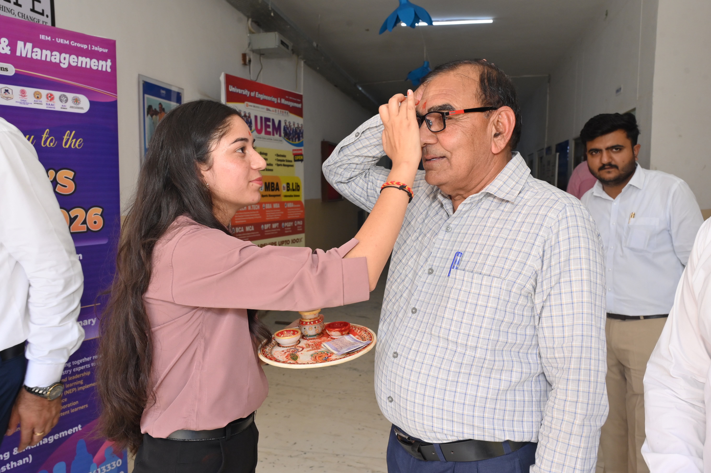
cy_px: 236
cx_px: 356
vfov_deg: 44.9
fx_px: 572
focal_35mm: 29
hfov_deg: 63.7
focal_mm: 29
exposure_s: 1/160
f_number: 9
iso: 1000
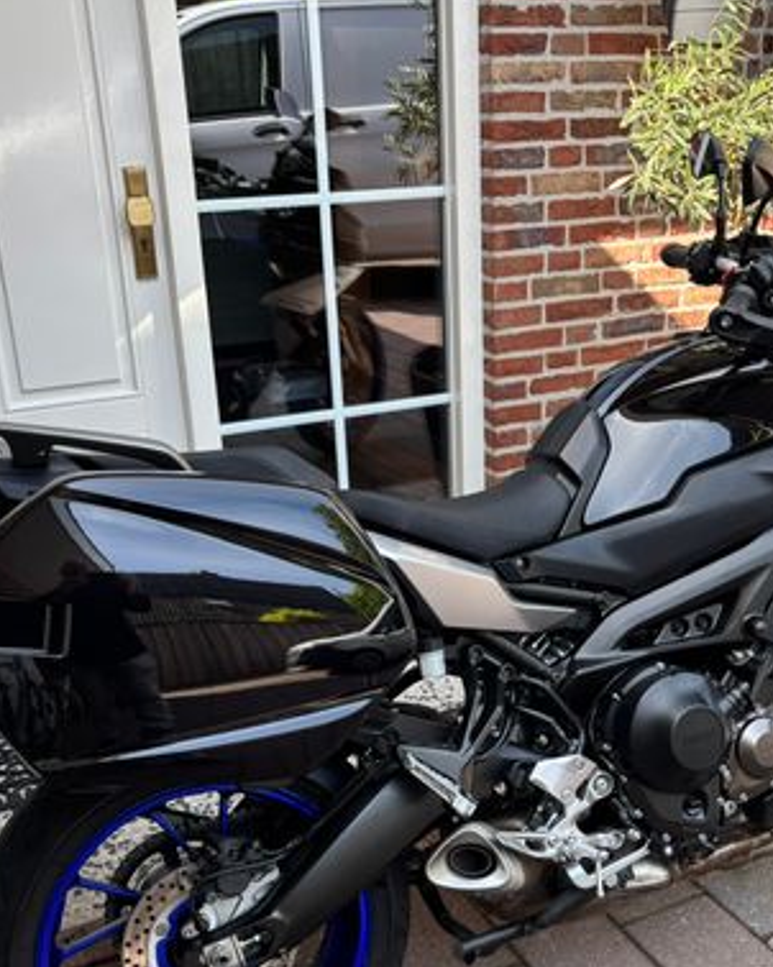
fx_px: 1231
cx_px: 504
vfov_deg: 42.6
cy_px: 604
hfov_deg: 34.6
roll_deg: +0.1
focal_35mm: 43
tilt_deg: -23.6
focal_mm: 5.96
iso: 40
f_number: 1.6
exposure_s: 1/250
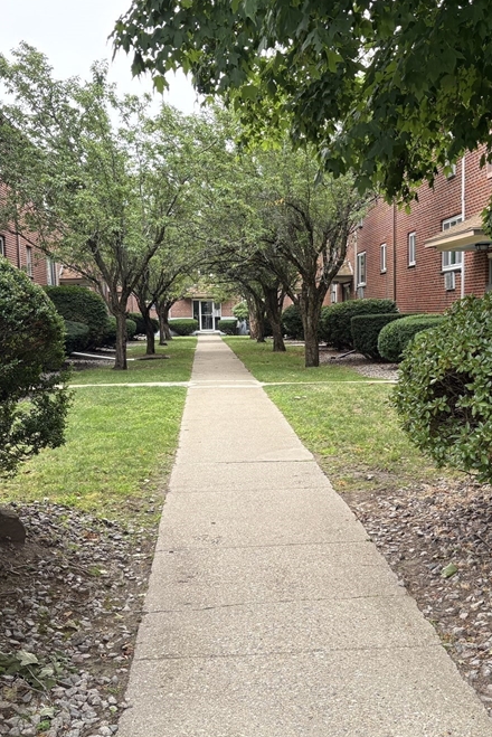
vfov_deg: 46.3
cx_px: 300
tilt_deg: -5.8
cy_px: 395
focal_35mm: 42
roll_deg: +0.8
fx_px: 860
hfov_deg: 31.8
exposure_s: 1/255
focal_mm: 5.96
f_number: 1.6
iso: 64
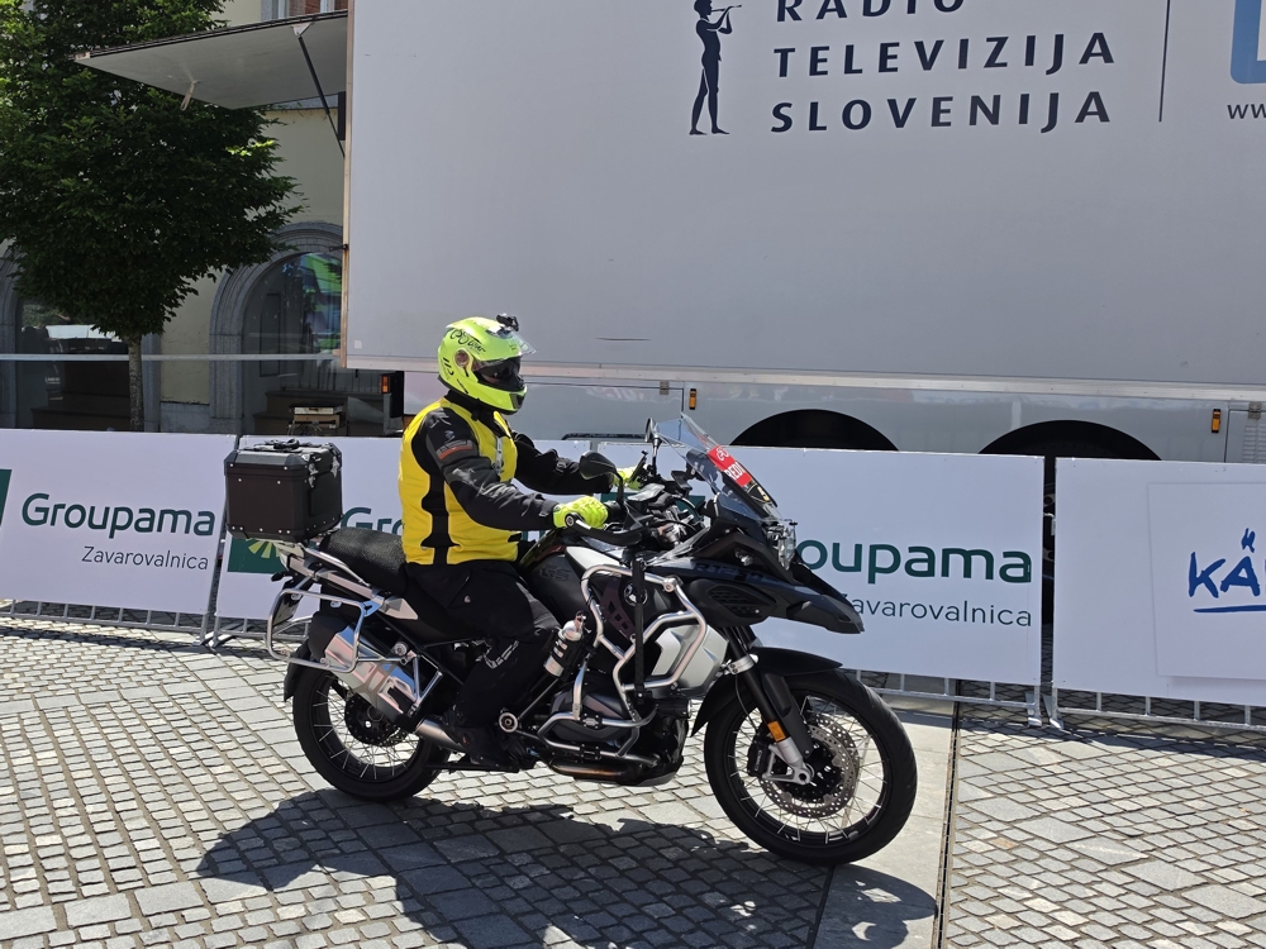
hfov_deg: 73.9
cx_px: 633
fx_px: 841
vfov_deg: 58.9
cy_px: 474
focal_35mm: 23
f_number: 1.4
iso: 64
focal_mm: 6.5
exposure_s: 1/6352
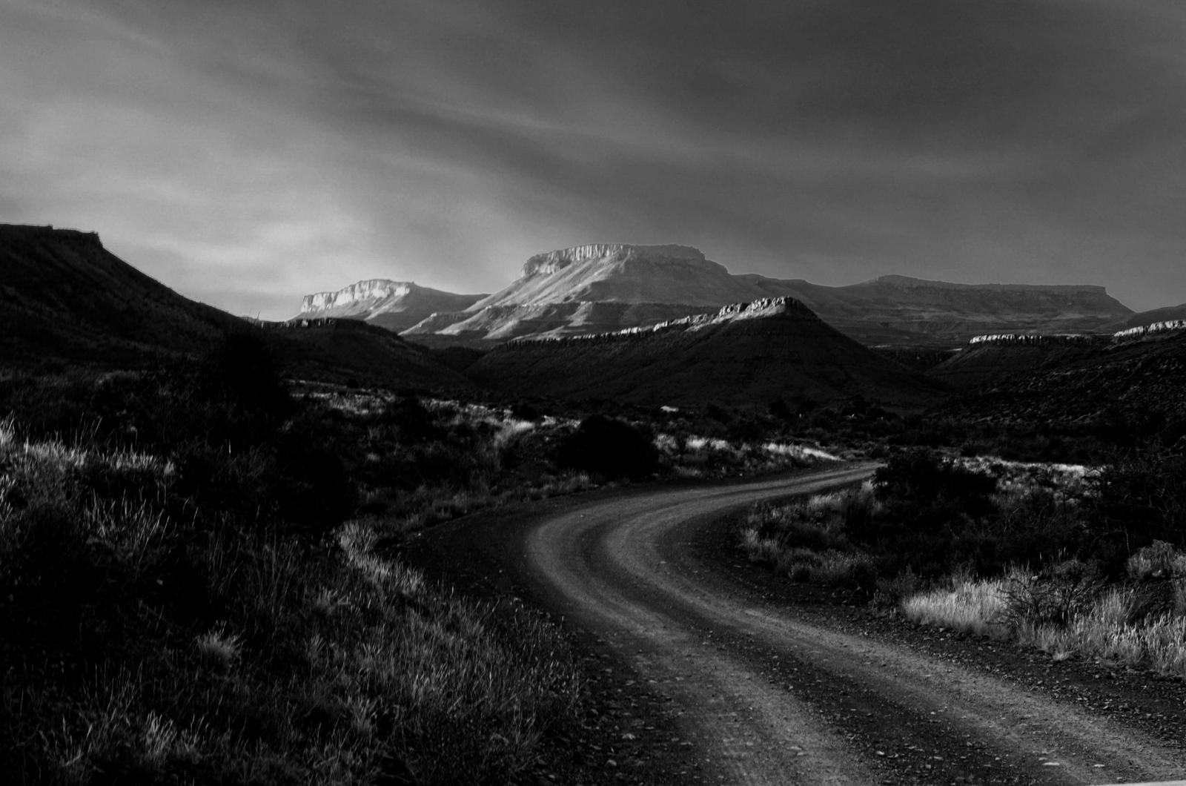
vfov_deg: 26.4
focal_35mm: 51
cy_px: 393
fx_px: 1677
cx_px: 593
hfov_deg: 39.0
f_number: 19
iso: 320
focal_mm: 34
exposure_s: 1/10
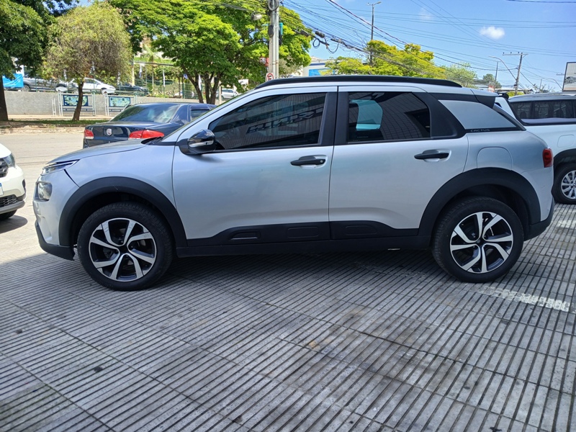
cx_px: 288
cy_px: 216
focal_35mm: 26
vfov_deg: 53.1
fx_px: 433
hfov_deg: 67.3
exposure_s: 1/215
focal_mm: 3.98
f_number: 1.8
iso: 20
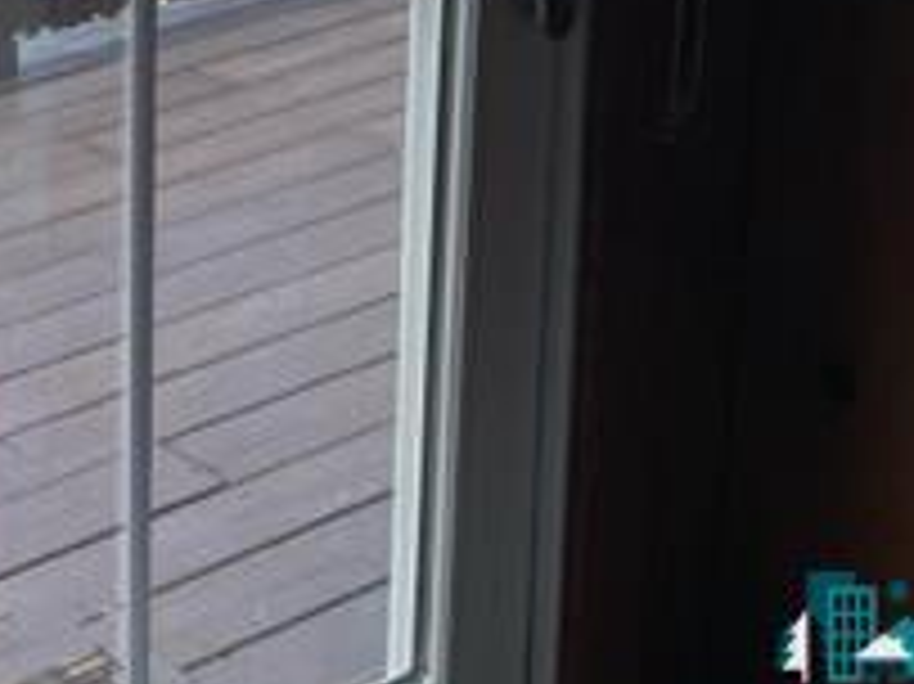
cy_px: -284
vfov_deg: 16.6
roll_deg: +3.2
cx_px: -477
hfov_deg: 20.3
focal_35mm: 82
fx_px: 2164
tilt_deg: -10.9
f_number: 1.6
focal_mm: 4.2
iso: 32
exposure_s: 1/545
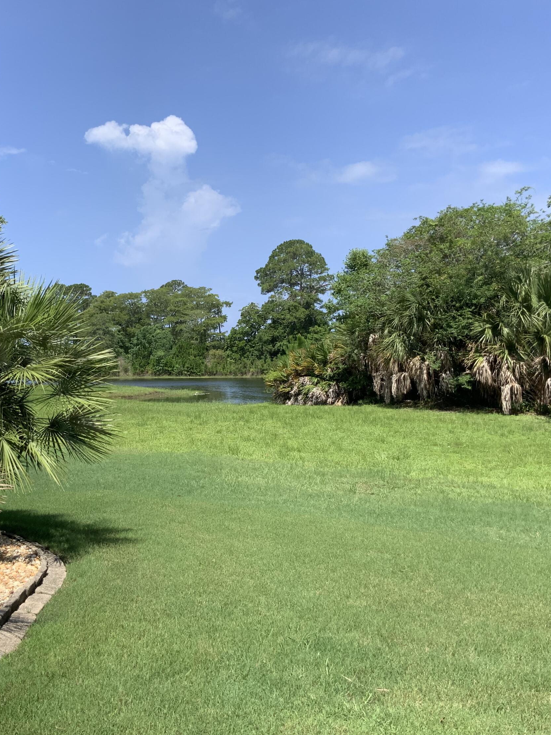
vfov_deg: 47.9
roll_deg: +1.0
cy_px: 365
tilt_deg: -0.5
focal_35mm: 39
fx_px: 828
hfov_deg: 36.6
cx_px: 200
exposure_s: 1/1675
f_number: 1.8
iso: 16
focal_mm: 3
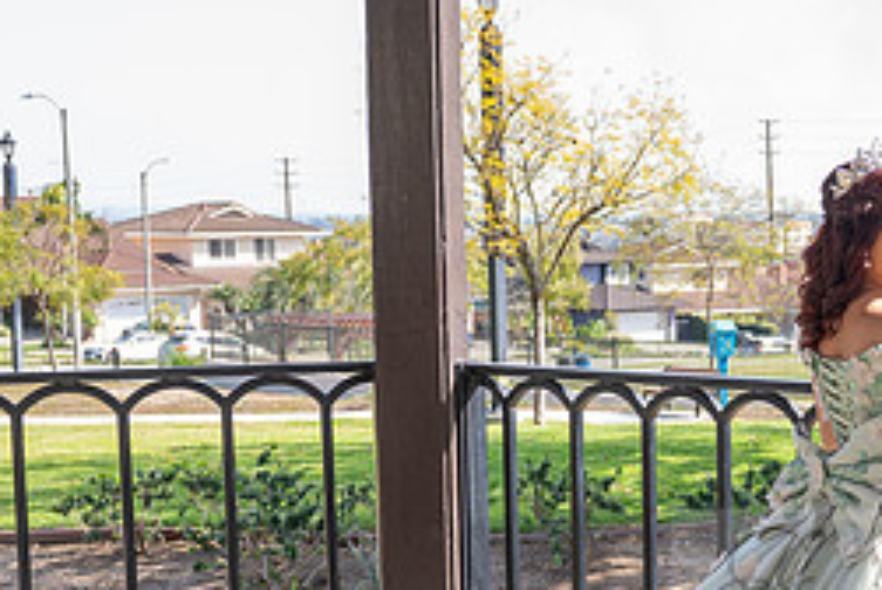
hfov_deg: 21.9
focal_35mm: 89
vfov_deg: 15.3
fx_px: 2183
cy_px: 447
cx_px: 912
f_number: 5
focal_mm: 29
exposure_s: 1/250
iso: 200
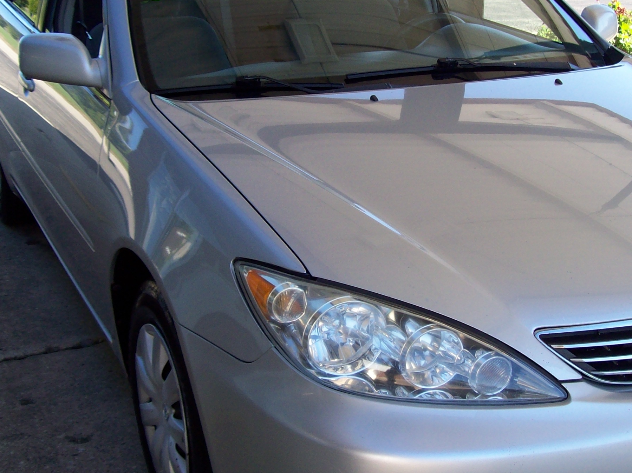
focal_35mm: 57
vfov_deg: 25.6
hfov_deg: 33.7
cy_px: 231
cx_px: 366
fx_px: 1040
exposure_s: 1/301
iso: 80
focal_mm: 6
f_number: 2.7
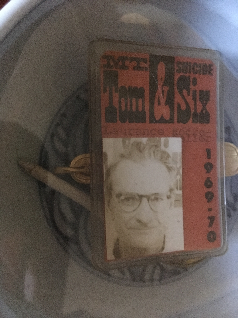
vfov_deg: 61.7
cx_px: 119
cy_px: 159
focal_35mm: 29
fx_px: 266
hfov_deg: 48.2
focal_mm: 4.15
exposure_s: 1/15
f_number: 2.2
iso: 1250
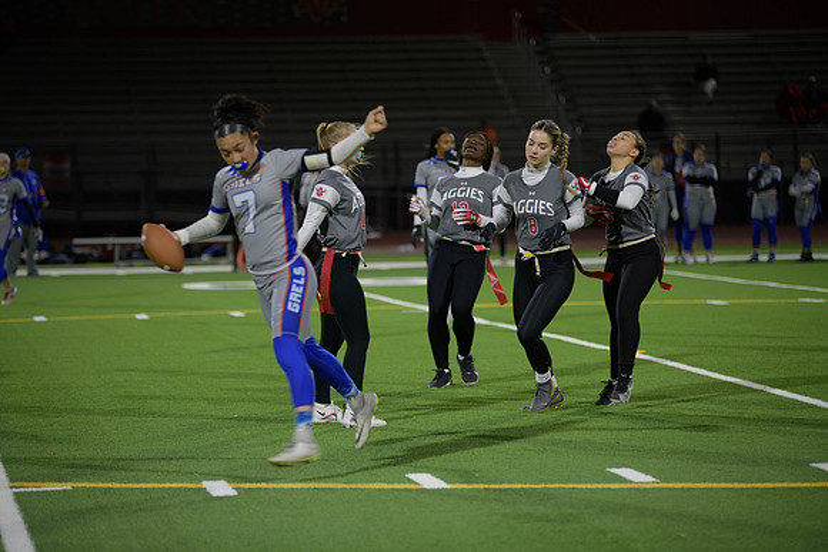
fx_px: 3336
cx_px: 414
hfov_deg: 14.2
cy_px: 276
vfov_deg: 9.5
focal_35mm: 145
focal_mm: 145
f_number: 2.8
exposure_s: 1/200
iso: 640
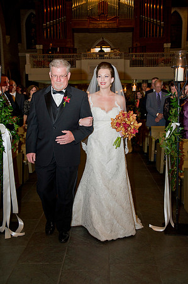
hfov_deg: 35.0
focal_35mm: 38
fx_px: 298
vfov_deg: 50.7
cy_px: 142
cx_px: 94
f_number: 4.5
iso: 800
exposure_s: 1/60
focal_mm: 38
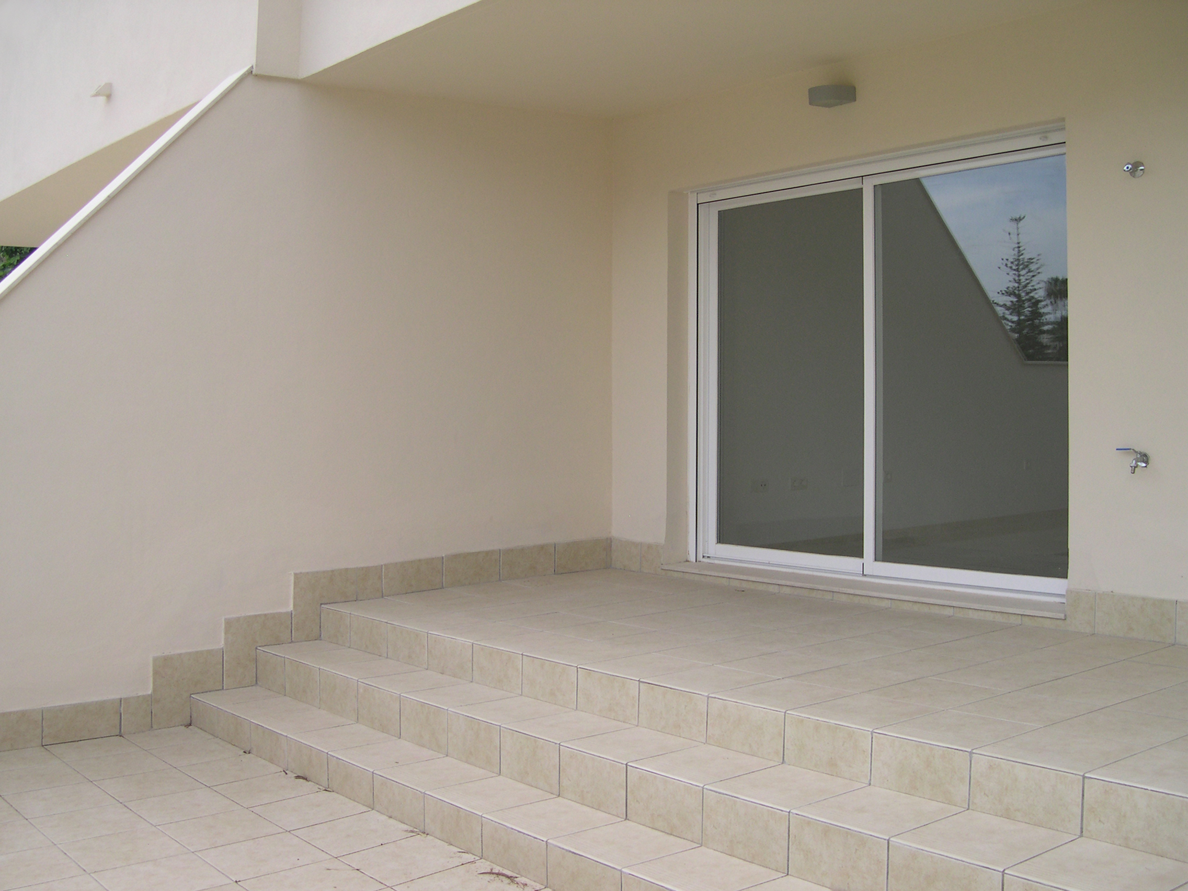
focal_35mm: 38
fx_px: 1304
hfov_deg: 49.0
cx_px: 594
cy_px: 446
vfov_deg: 37.7
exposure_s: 1/386
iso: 100
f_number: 2.8
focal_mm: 8
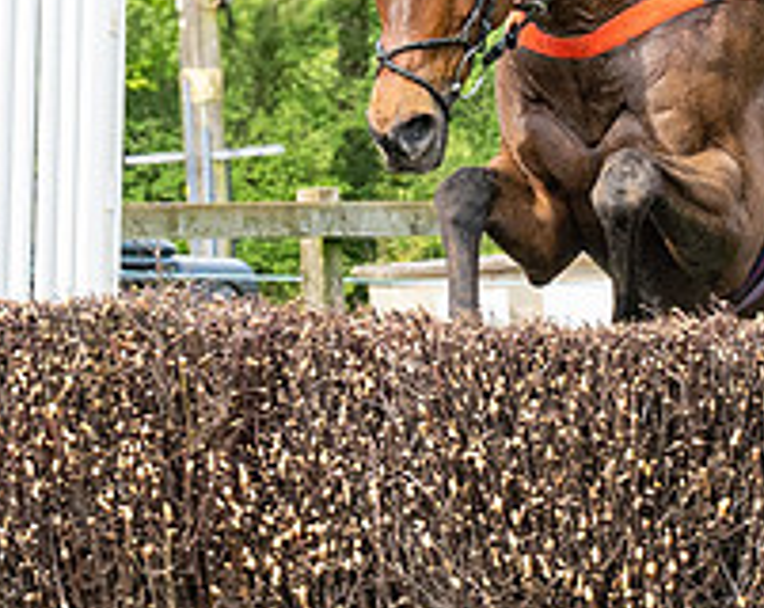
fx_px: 12187
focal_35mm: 540
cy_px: 117
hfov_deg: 3.6
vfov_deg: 2.9
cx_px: 755
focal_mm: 70
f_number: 5.6
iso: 400
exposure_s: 1/1000
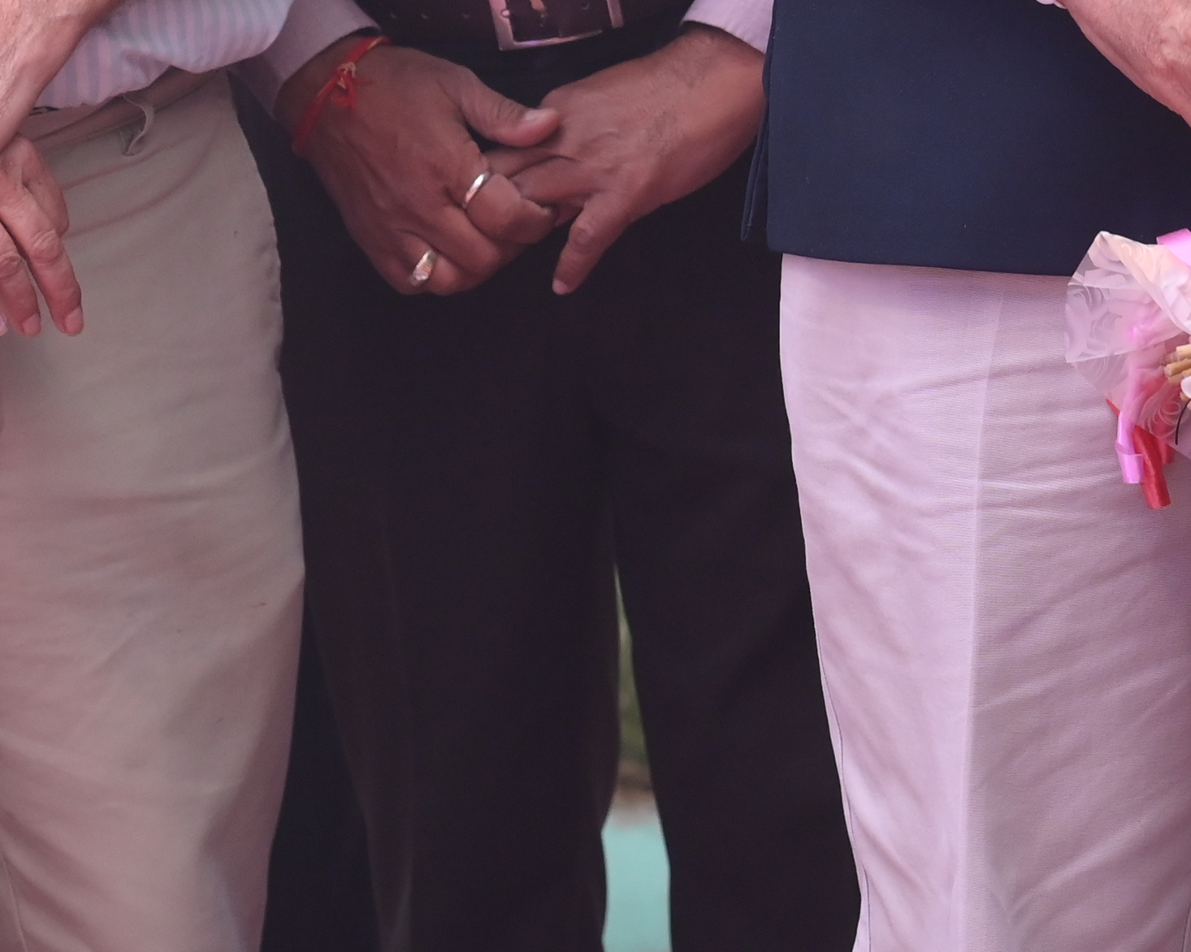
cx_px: 963
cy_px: -608
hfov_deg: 5.9
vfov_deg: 4.7
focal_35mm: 329
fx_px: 11594
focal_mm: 85
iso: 1250
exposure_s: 1/200
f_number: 3.5
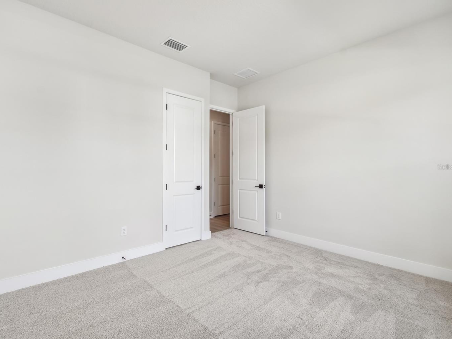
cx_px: 201
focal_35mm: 17
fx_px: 222
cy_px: 167
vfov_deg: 74.7
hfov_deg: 90.7
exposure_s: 1/10
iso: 100
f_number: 7.1
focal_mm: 10
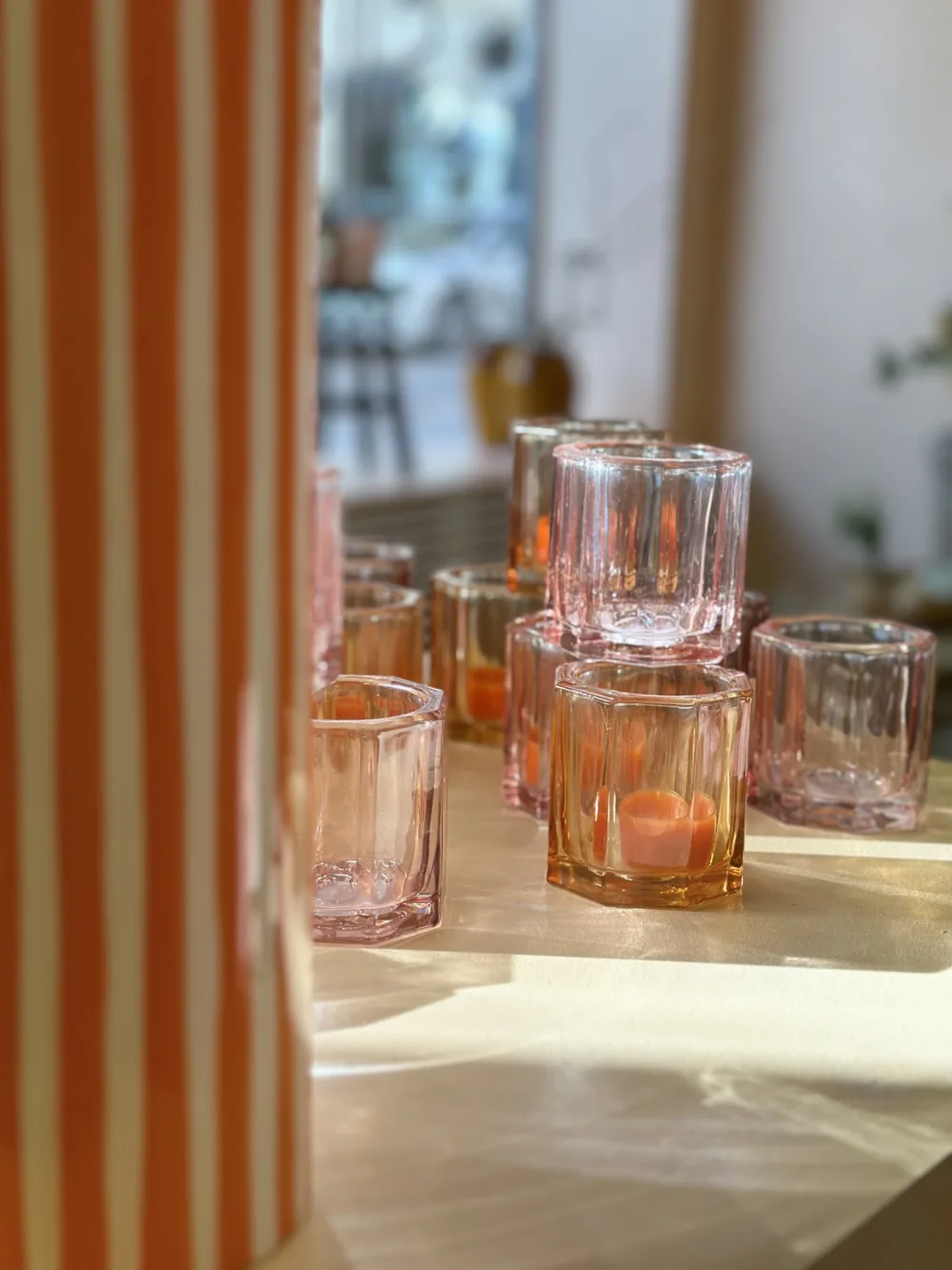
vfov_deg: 39.7
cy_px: 635
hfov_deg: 30.3
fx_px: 1760
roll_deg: -2.0
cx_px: 476
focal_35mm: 48
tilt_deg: -11.6
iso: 80
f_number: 1.78
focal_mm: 6.86
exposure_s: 1/580
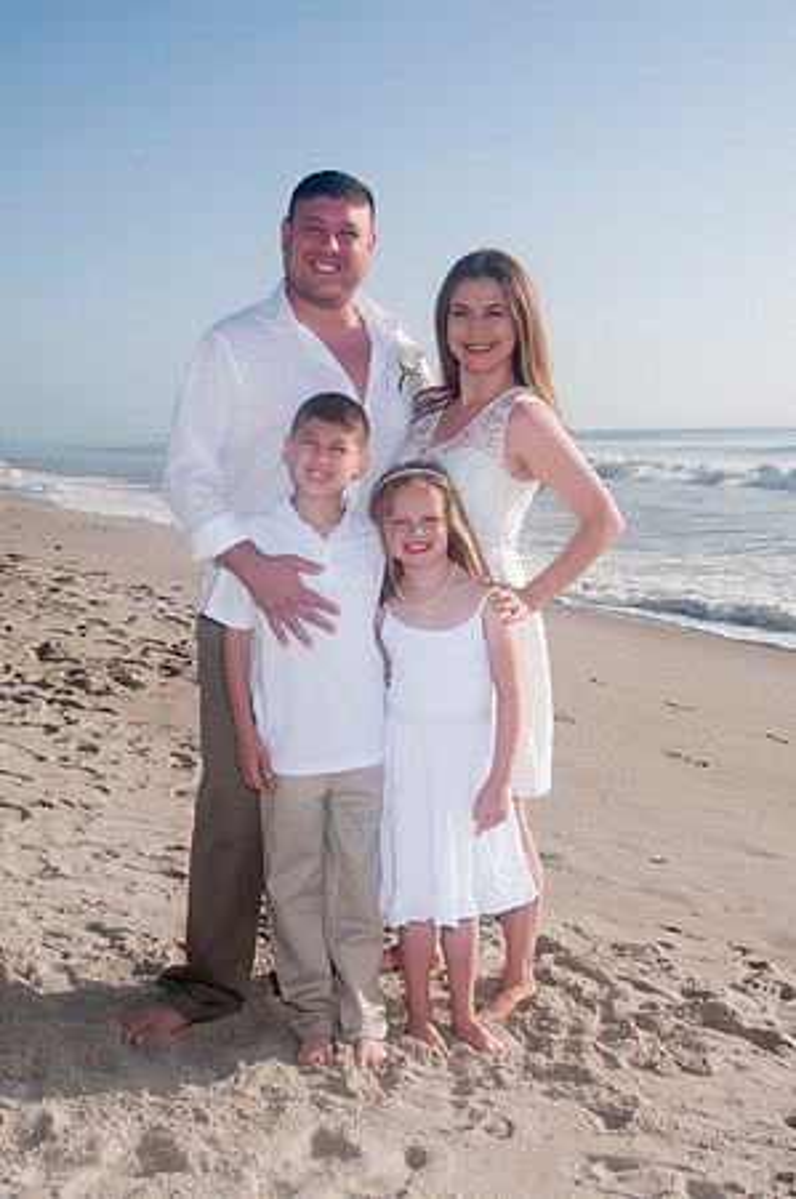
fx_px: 1396
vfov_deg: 46.4
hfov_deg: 31.8
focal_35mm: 42
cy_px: 600
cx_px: 398
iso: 100
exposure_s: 1/250
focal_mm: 28
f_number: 10
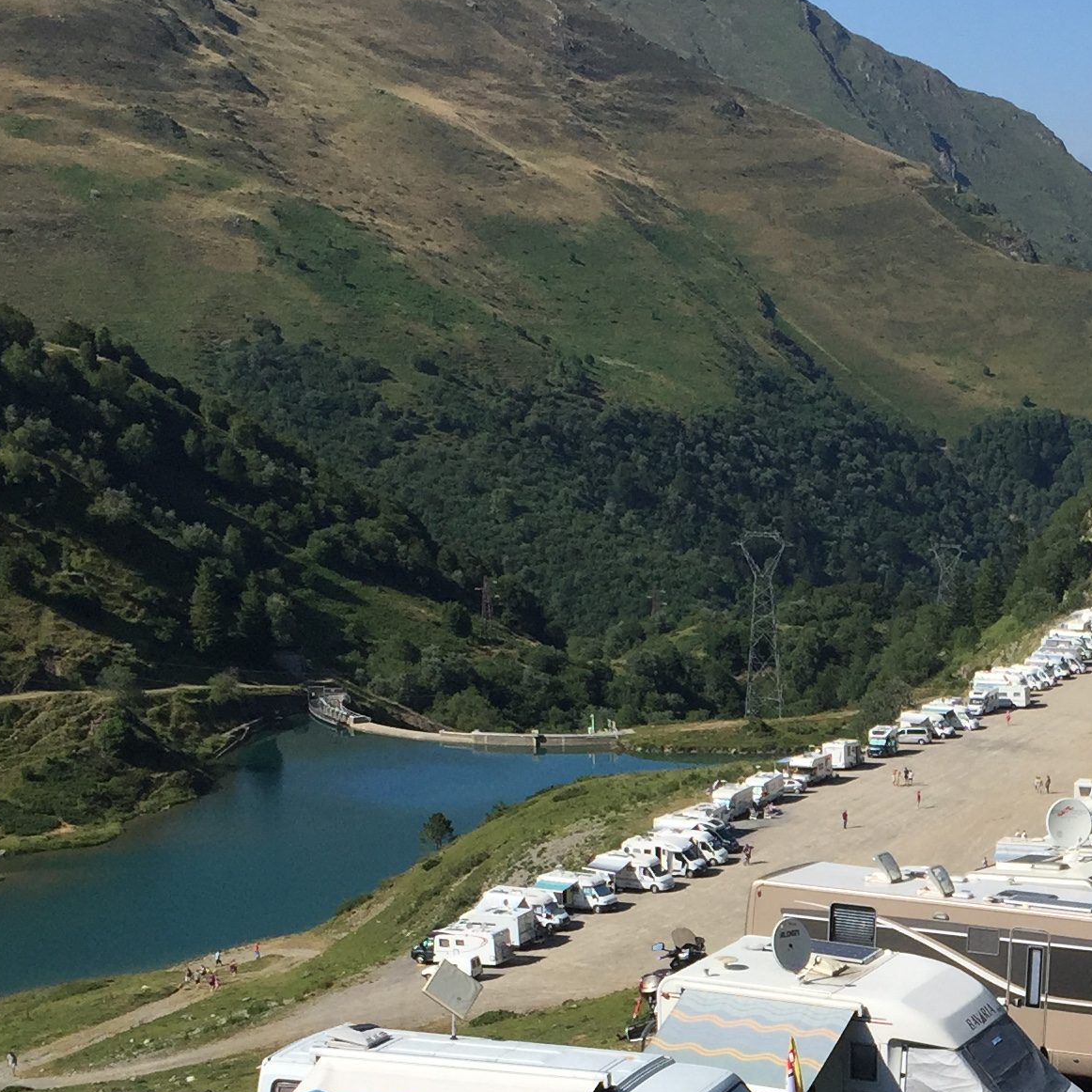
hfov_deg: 23.0
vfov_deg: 23.3
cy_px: 1020
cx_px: 1103
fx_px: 2570
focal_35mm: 72
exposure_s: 1/2825
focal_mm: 4.15
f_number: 2.2
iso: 32
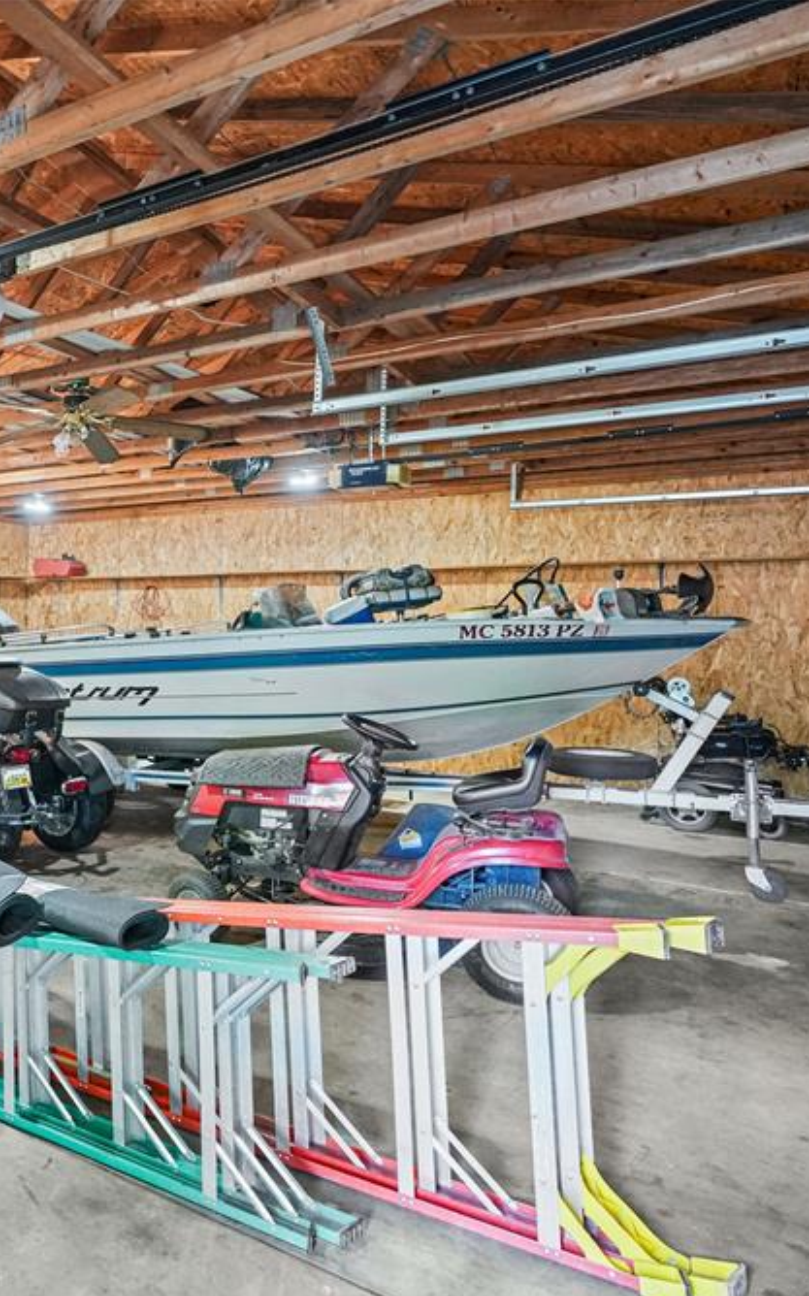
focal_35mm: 25
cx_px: 14
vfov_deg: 72.6
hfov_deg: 42.9
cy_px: 660
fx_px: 883
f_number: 4
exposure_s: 1/50
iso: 6400
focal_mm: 16
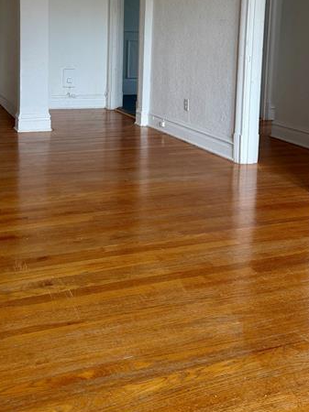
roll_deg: -2.0
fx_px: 488
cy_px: 84
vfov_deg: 43.7
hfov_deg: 35.0
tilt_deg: -6.4
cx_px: 125
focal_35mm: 41
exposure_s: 1/121
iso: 160
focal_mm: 6.76
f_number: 1.78
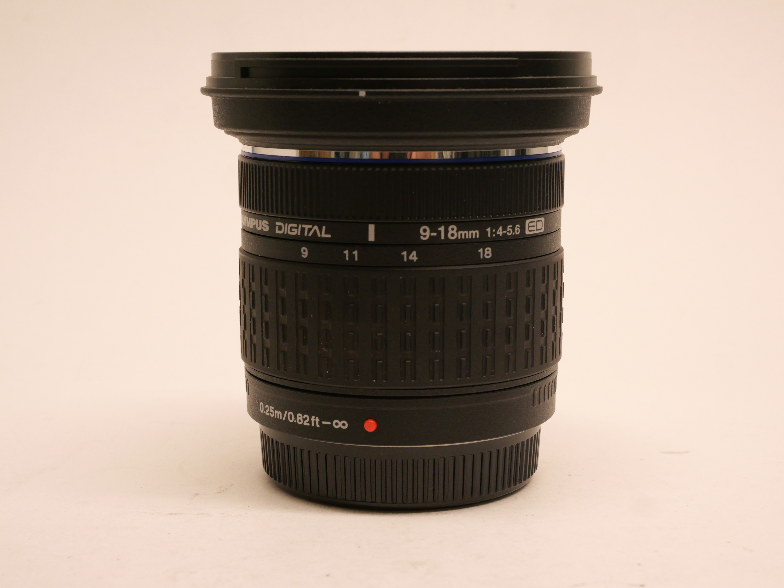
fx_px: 1359
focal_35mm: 60
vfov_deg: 24.4
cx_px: 392
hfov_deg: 32.2
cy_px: 294
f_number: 9
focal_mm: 30
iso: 1600
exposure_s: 1/60
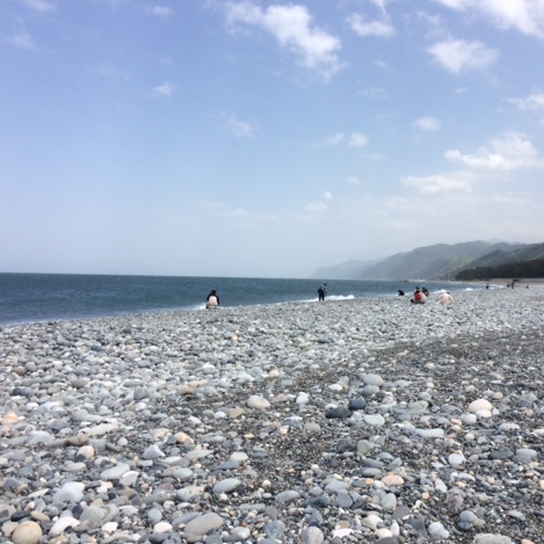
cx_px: 314
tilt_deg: -0.4
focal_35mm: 35
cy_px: 268
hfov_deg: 47.1
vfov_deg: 47.2
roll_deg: -2.4
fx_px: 622
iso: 32
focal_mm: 4.15
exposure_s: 1/2740
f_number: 2.2
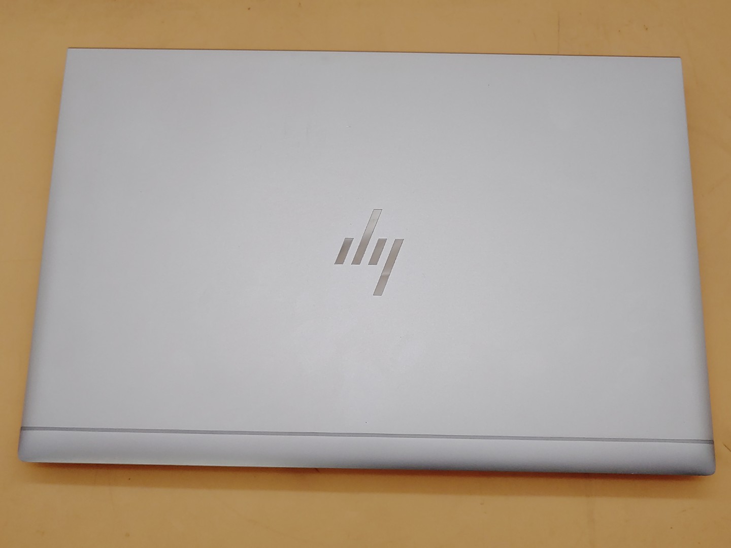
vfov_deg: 42.9
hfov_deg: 55.4
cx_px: 366
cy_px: 274
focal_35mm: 33
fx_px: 697
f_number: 1.8
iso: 50
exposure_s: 1/300
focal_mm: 4.36
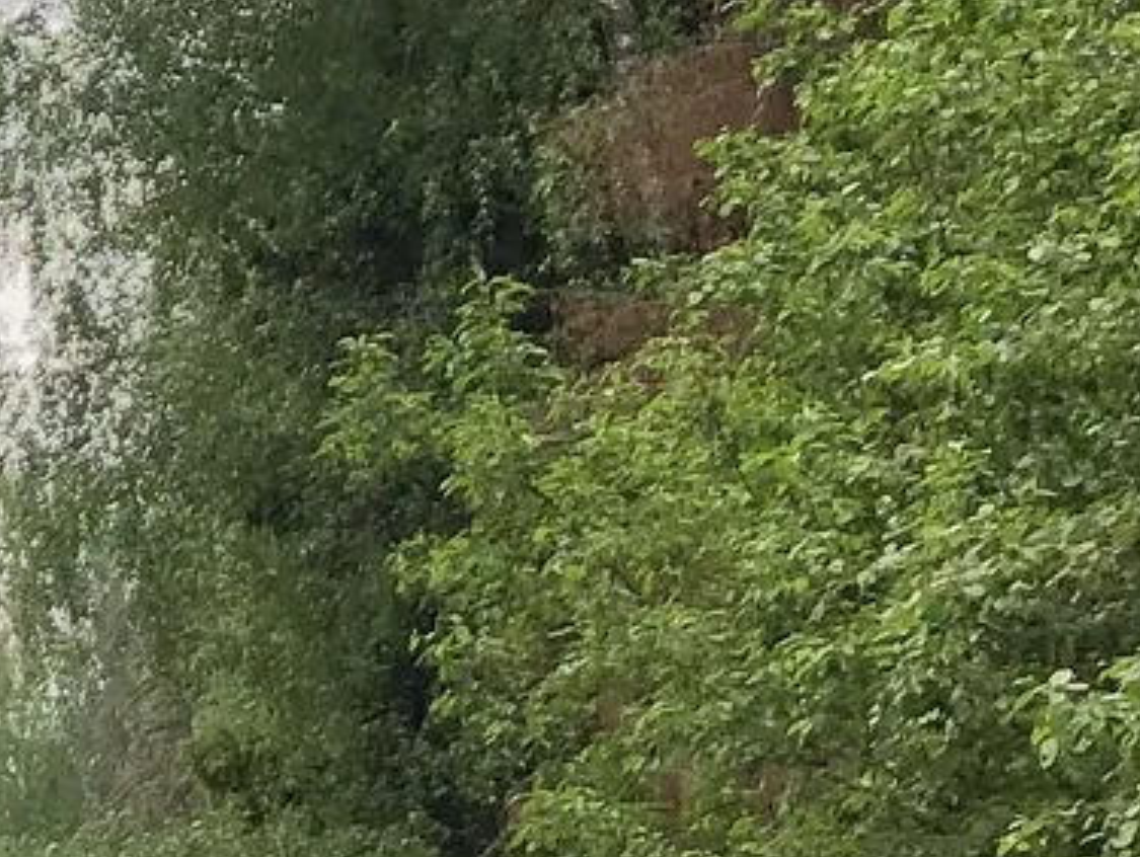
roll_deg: +2.3
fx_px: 5901
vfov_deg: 8.3
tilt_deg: +10.1
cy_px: 641
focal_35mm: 179
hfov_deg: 10.2
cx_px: -1134
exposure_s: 1/466
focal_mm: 4
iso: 20
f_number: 1.8
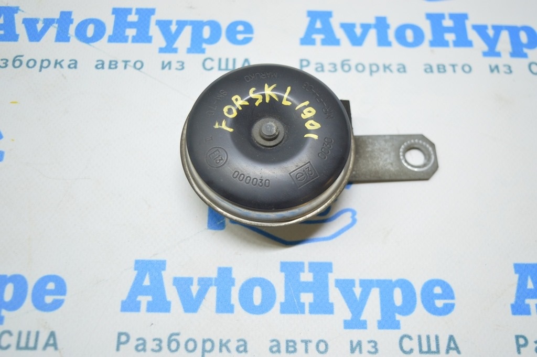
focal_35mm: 42
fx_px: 626
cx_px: 268
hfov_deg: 46.4
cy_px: 178
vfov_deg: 31.8
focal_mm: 28
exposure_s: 1/40
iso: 400
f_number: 4.2
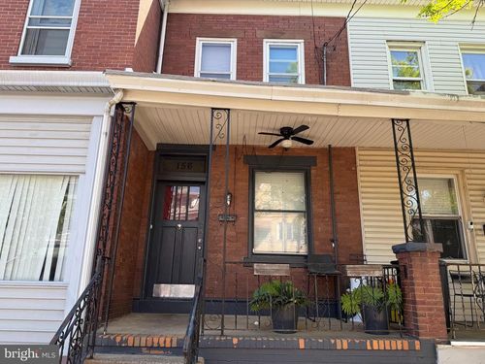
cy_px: 182
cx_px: 242
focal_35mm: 24
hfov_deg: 71.6
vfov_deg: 56.8
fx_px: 336
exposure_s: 1/654
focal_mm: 6.76
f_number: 1.78
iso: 80
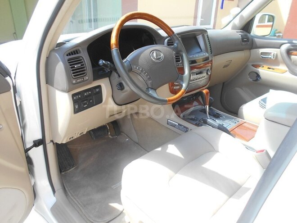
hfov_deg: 67.3
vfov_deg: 53.1
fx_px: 223
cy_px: 112
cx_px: 148
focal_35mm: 26
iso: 80
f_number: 3.2
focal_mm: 4.6
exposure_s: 1/125
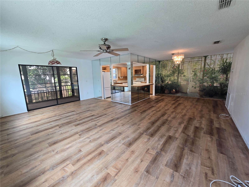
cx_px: 124
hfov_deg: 106.2
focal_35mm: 13
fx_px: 94
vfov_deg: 89.9
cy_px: 94
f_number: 2.2
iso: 125
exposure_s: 1/60
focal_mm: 2.2
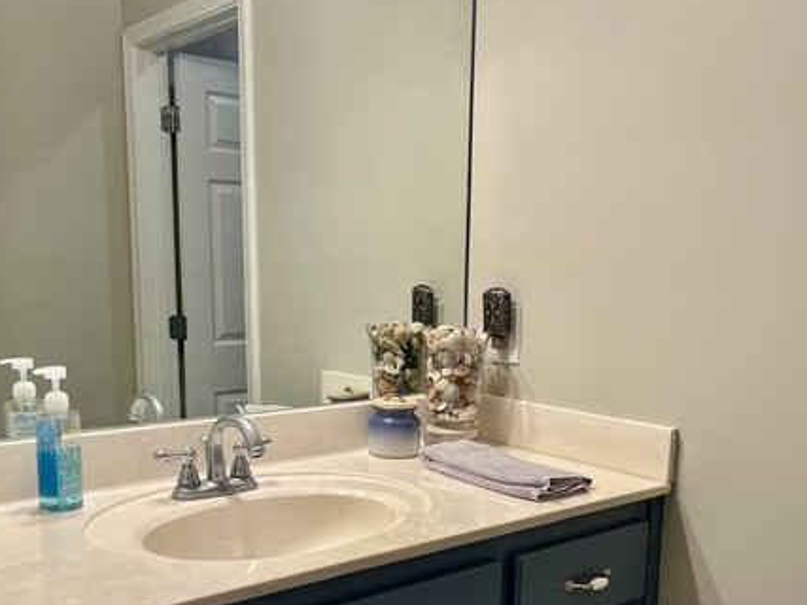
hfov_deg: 47.9
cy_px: 414
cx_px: 399
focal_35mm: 39
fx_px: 909
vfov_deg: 36.3
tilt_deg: -9.8
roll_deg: -0.6
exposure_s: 1/120
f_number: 1.6
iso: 125
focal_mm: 5.1
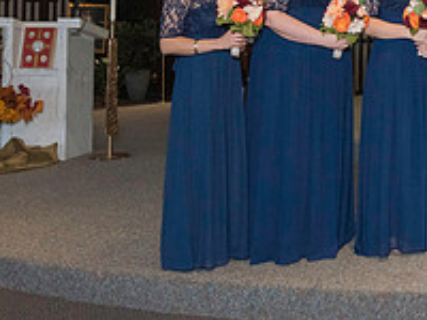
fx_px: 851
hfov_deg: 25.0
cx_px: 532
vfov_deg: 20.7
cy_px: 5
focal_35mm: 69
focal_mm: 24
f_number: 6.3
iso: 1250
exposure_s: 1/160
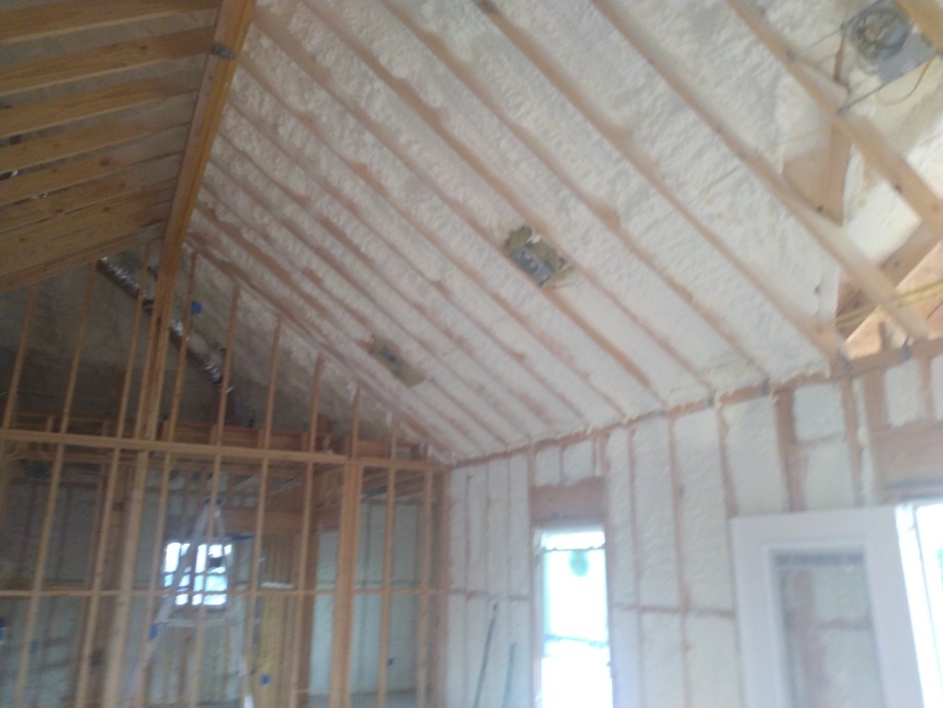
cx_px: 472
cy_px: 354
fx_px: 545
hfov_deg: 81.7
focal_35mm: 20
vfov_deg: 66.0
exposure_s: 1/30
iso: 466
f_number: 2
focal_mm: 3.54
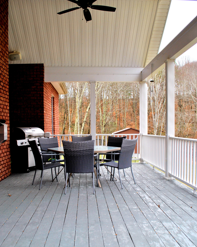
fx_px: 226
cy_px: 143
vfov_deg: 56.9
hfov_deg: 47.1
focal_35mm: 31
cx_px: 97
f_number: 5.6
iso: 125
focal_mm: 18
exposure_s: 1/125
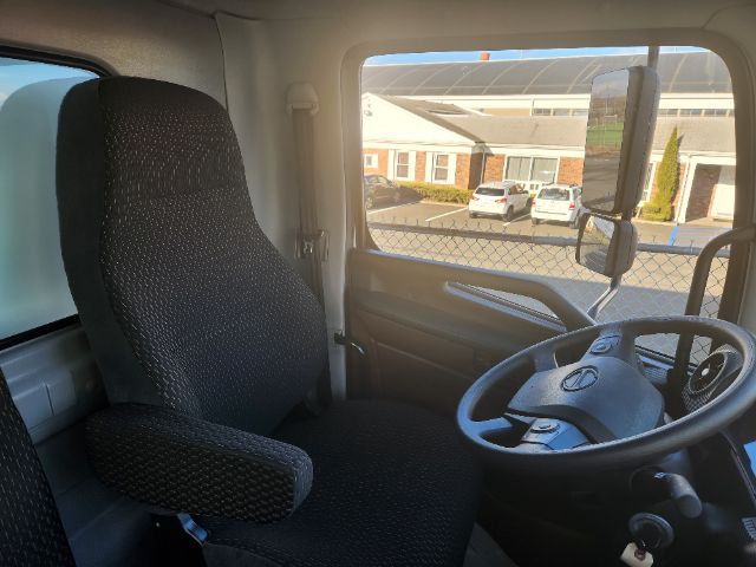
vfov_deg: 58.9
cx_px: 378
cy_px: 284
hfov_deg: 73.9
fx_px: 502
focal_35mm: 23
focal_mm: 5.4
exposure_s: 1/180
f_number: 1.8
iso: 20
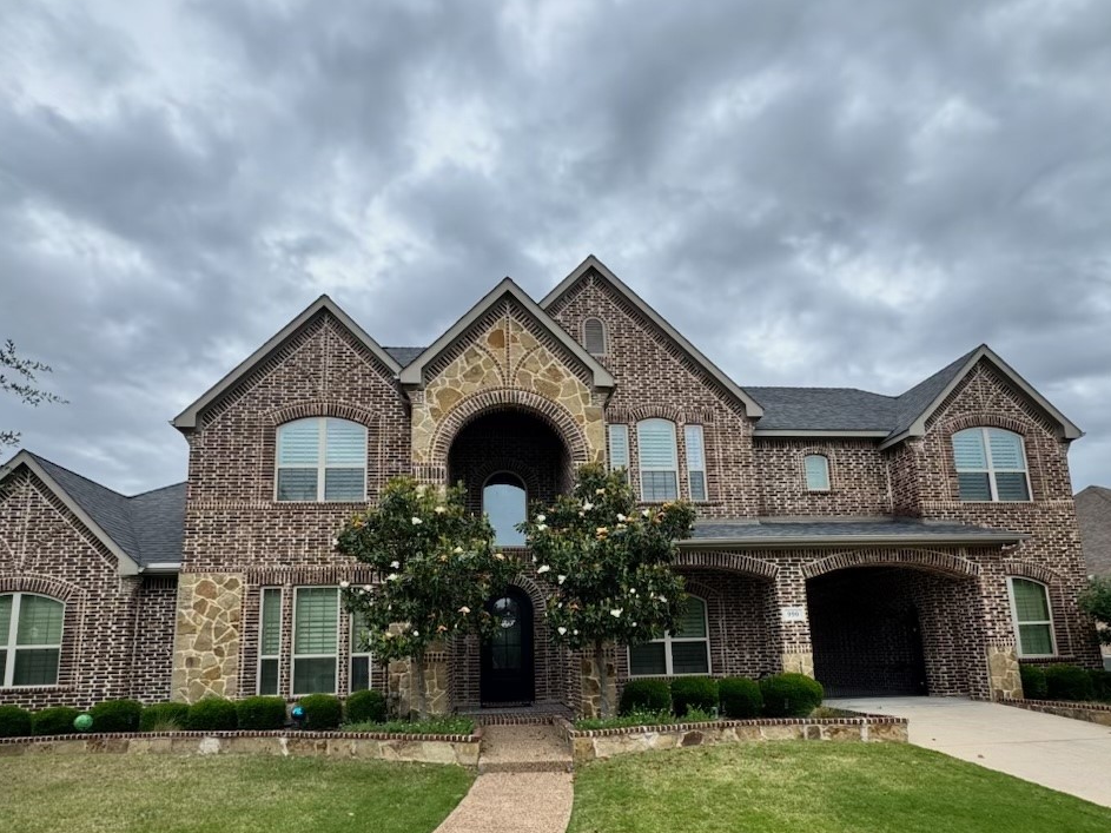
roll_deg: +1.1
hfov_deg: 84.6
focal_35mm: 19
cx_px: 540
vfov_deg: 66.7
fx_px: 610
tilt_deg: +8.3
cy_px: 560
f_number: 2.2
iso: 40
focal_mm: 2.22
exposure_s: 1/267
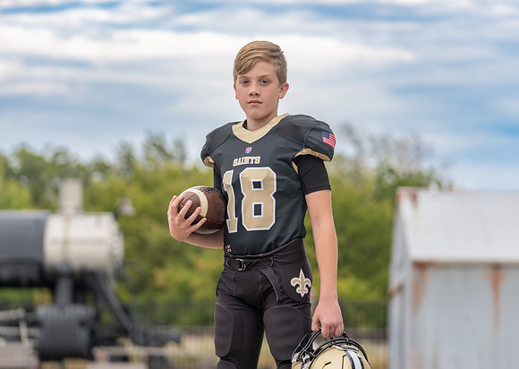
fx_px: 1801
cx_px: 262
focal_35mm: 122
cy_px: 192
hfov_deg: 16.4
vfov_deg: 11.7
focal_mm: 101
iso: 100
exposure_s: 1/400
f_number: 2.8
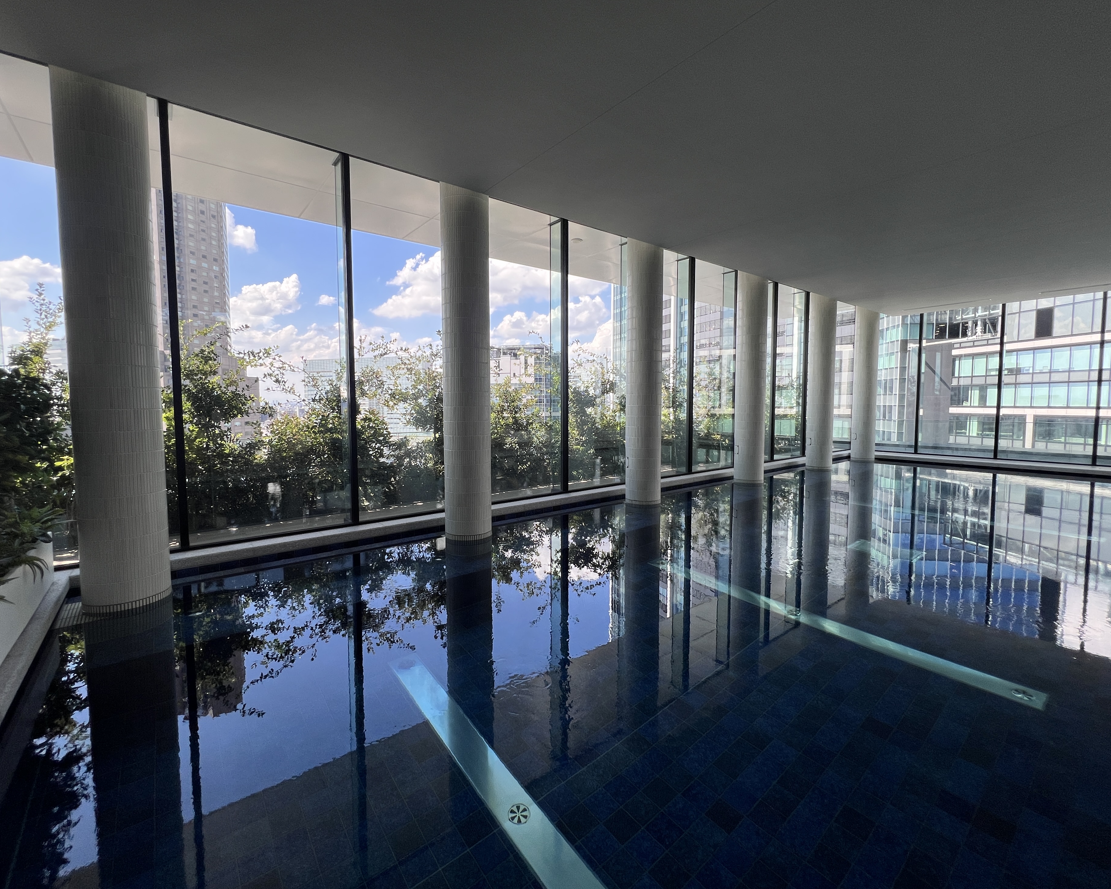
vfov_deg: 88.0
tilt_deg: -4.4
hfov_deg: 100.7
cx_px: 552
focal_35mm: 14
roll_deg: -0.9
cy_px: 434
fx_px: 460
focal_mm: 1.57
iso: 32
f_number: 1.8
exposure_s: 1/499
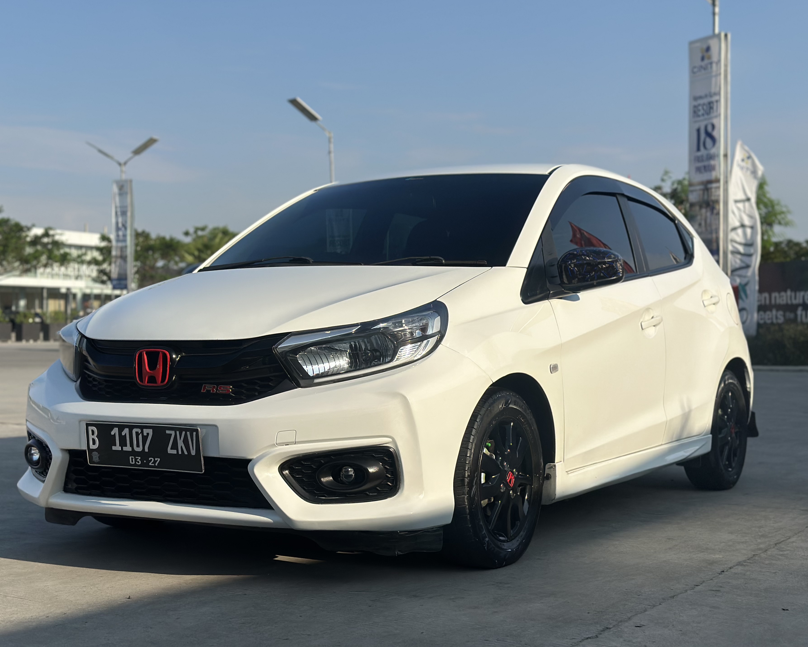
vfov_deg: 28.6
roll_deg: +0.0
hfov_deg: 35.3
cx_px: 369
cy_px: 305
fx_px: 1267
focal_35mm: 53
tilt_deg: +1.8
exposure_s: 1/8929
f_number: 1.78
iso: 100
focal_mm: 6.86
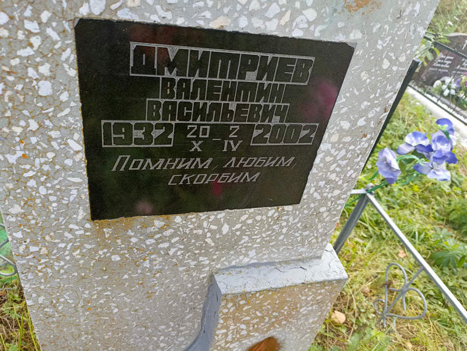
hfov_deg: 69.4
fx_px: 337
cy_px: 176
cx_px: 234
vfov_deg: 54.9
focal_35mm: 25
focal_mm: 4.76
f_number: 1.69
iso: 112
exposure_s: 1/129
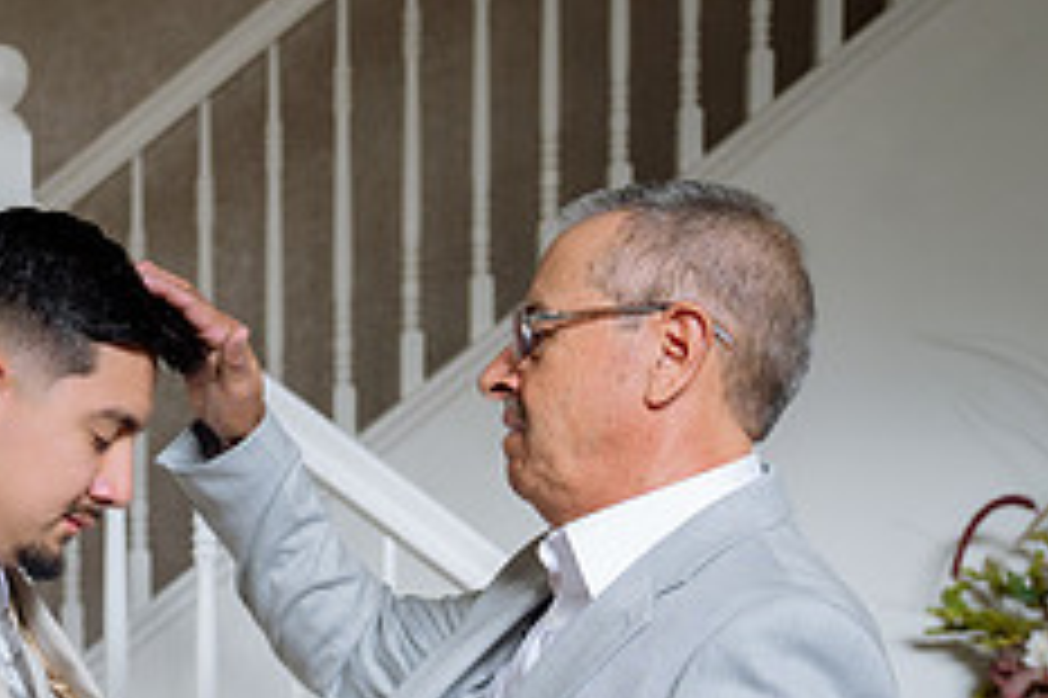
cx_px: -81
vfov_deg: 17.3
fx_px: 2211
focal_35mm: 76
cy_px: 793
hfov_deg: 25.0
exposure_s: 1/100
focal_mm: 30.5
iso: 800
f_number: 3.2
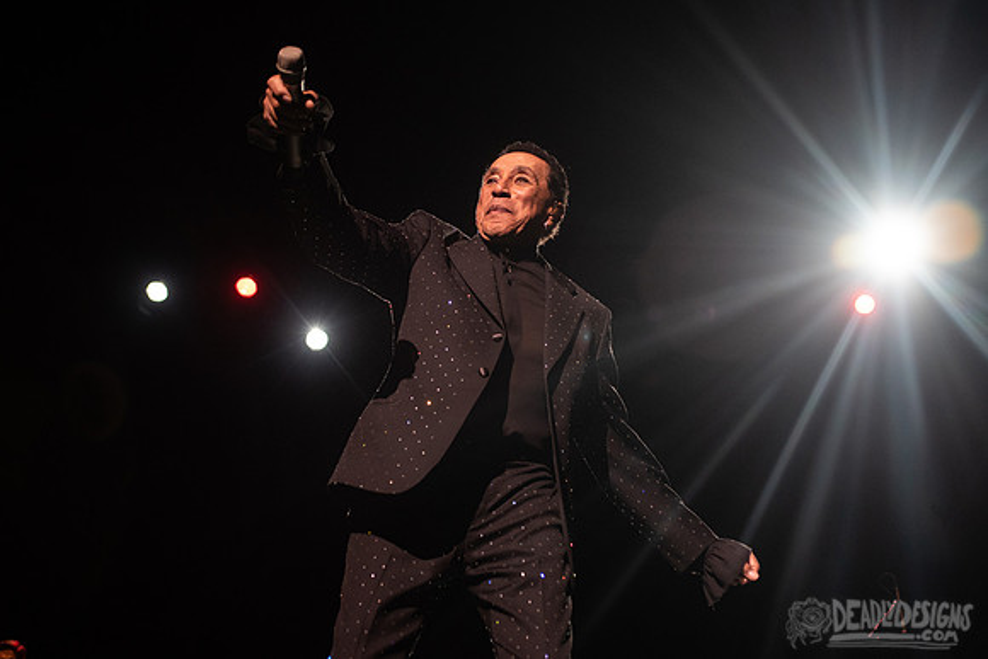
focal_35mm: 53
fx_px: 1445
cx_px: 446
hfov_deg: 37.7
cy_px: 330
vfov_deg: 25.7
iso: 2000
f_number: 3.2
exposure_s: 1/400
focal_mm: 48
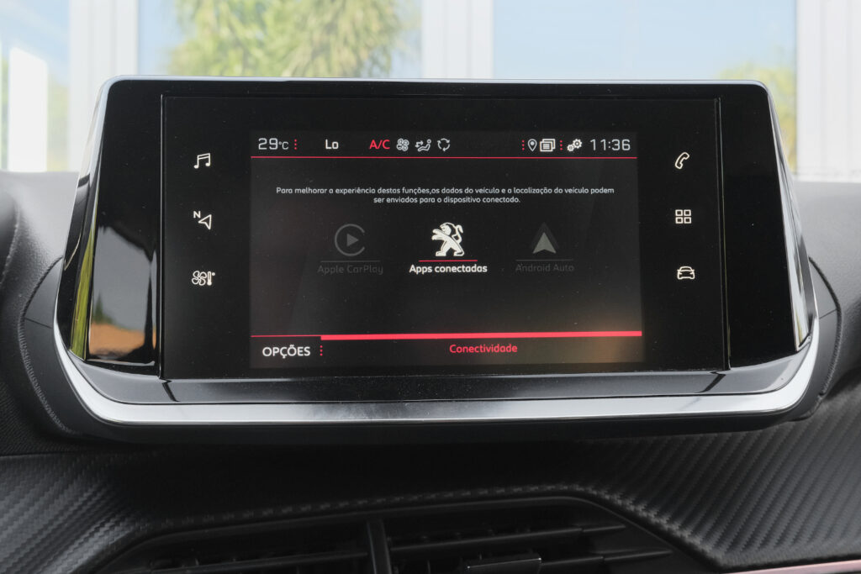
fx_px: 981
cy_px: 287
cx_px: 430
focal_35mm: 41
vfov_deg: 32.6
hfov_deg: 47.4
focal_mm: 27.1
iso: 2000
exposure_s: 1/60
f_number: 9
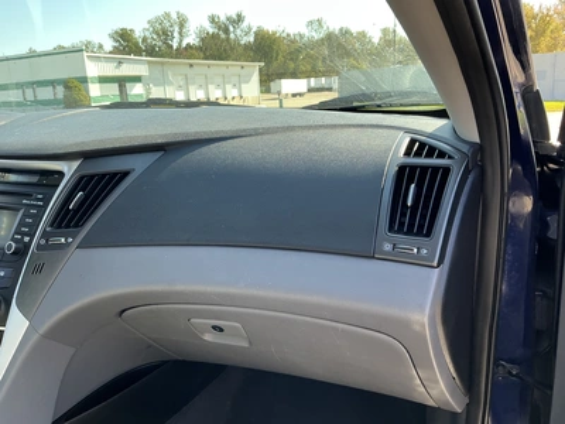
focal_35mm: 28
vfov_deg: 49.7
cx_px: 282
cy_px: 212
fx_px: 457
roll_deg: +2.7
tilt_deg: -13.9
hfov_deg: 63.4
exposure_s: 1/122
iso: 25
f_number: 1.8
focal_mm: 3
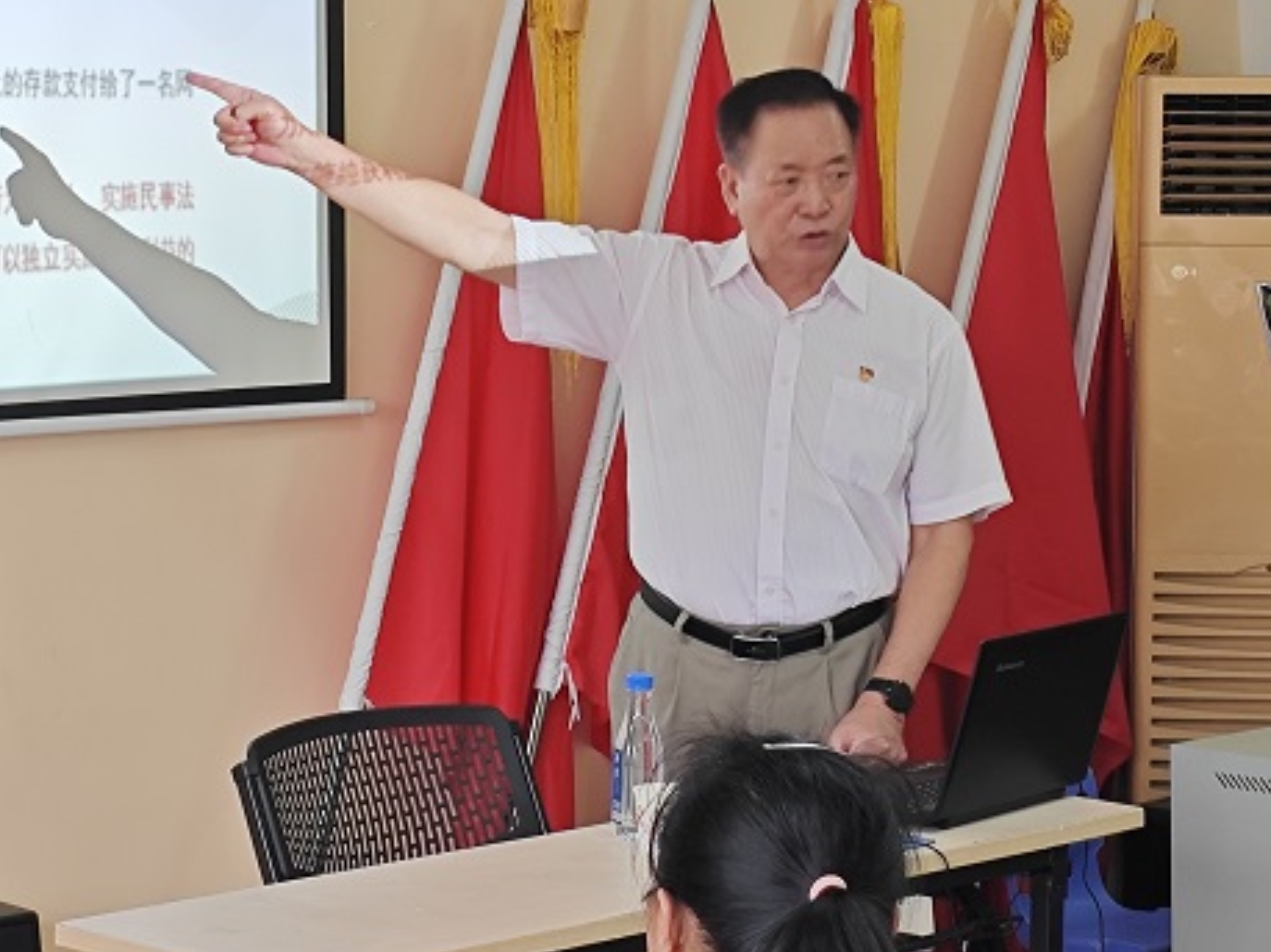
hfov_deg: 18.4
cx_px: 583
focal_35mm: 107
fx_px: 3927
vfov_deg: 13.8
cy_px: 328
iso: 125
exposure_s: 1/50
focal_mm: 5.84
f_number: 1.6
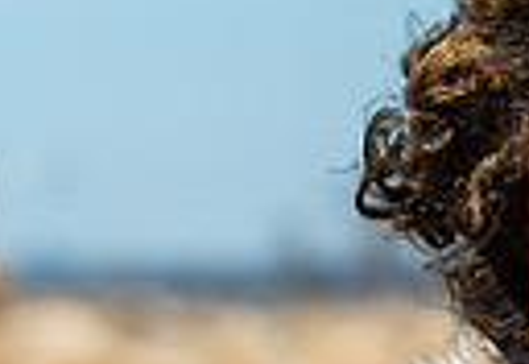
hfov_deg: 4.5
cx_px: 311
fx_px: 6676
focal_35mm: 450
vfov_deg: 3.1
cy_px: 319
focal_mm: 85
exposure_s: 1/640
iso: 64
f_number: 4
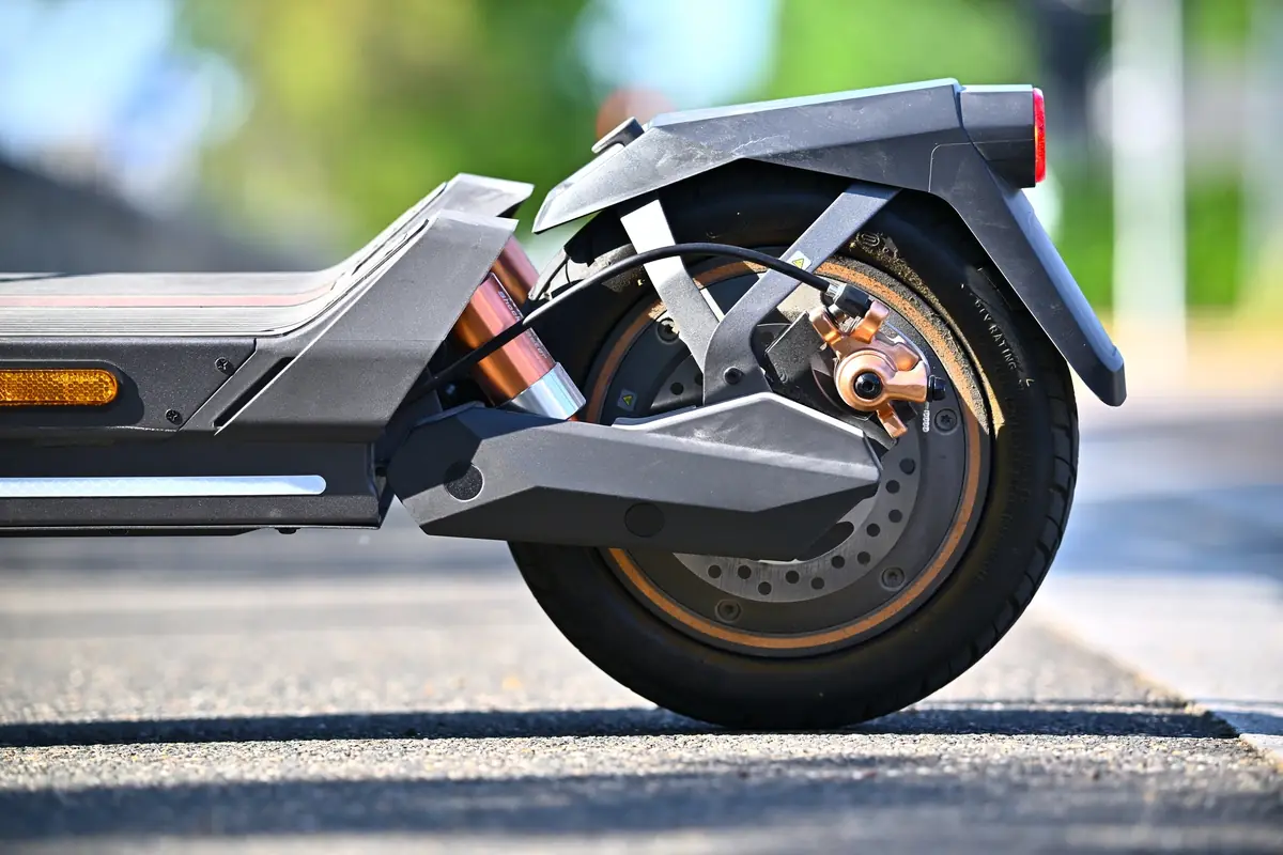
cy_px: 428
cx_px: 642
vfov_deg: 7.2
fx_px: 6771
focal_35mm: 190
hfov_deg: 10.8
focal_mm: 190
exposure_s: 1/400
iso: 140
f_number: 5
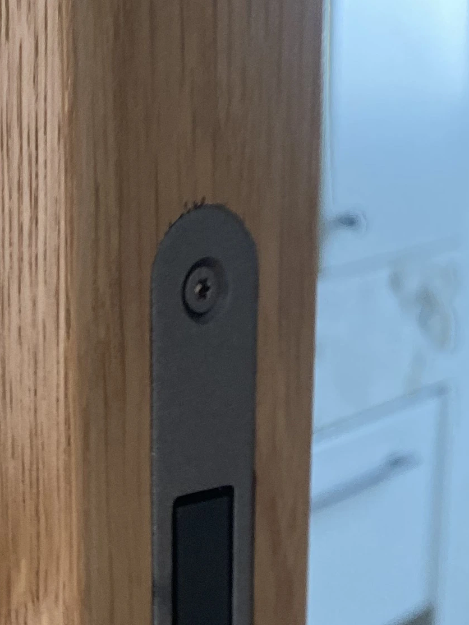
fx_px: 1698
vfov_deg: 20.0
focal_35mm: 94
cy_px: 680
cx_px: 12
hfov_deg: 15.5
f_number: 1.8
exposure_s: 1/60
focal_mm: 4.25
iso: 160
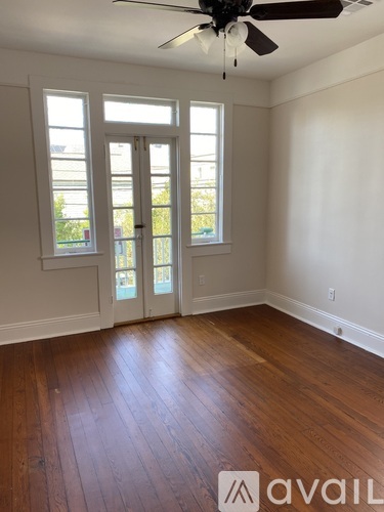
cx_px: 192
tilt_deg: -10.1
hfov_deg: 53.1
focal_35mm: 26
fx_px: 385
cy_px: 256
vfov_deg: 67.3
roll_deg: -0.3
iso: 40
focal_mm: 4.25
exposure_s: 1/121
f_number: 1.8
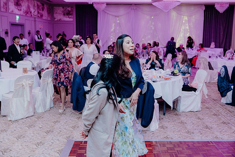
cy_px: 78
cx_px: 118
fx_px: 248
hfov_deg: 50.7
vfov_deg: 35.1
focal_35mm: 38
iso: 3200
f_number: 3.5
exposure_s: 1/160
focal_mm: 38
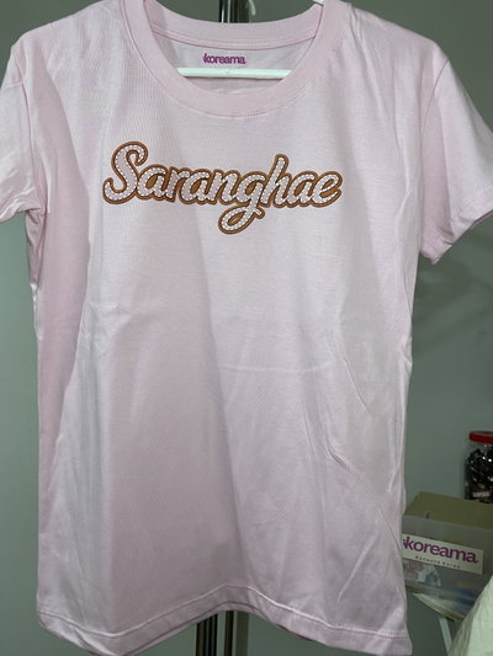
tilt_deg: -1.1
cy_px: 328
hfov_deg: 53.1
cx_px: 246
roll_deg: -2.1
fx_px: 494
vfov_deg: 67.3
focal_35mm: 26
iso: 80
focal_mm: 4.25
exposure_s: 1/50
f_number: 1.8
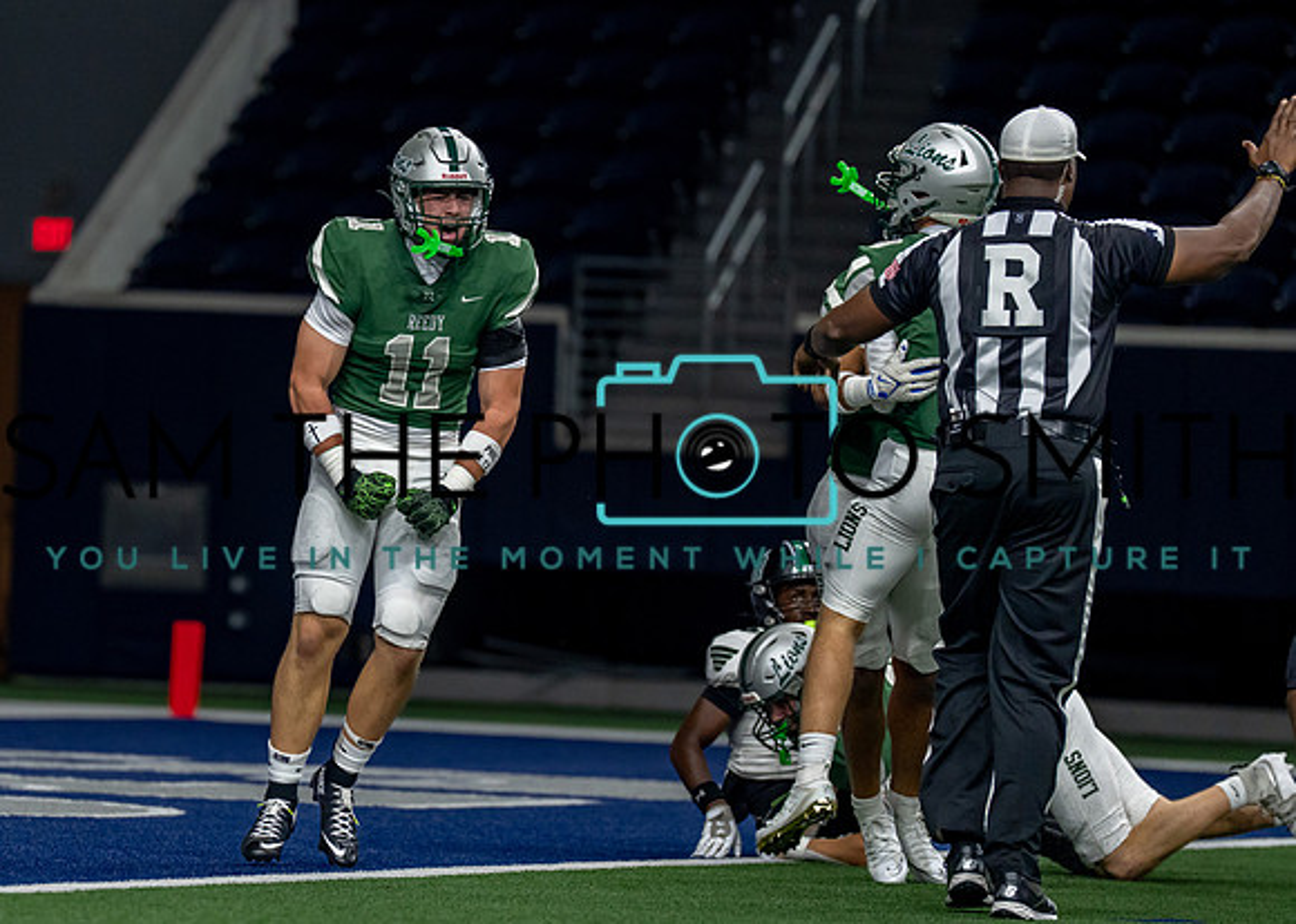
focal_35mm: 317
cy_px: 469
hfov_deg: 6.3
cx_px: 340
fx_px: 11678
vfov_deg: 4.5
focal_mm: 200
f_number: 2.8
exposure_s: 1/1000
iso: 1600
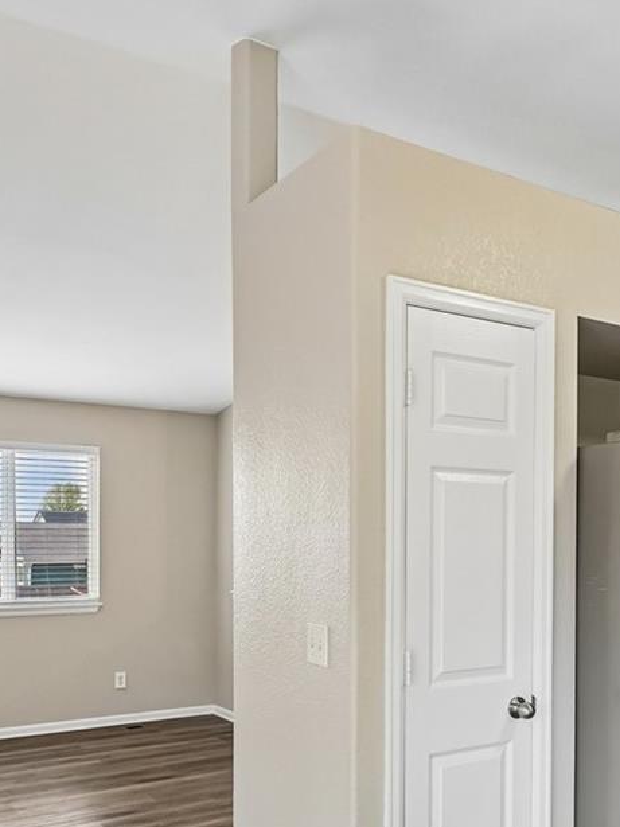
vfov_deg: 51.8
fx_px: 836
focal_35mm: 35
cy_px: 542
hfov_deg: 39.5
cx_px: 468
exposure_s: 1/25
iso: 400
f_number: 8
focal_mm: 14
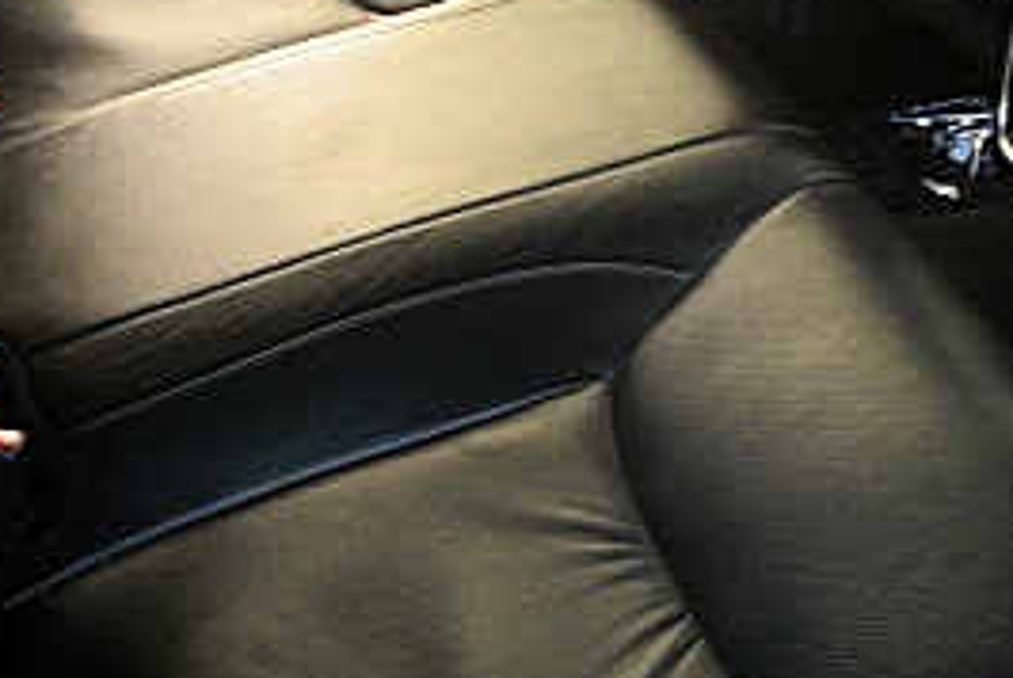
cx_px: 826
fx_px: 2535
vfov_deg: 15.1
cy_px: 95
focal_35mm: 90
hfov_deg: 22.3
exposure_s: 1/60
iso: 100
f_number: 2.8
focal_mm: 6.3
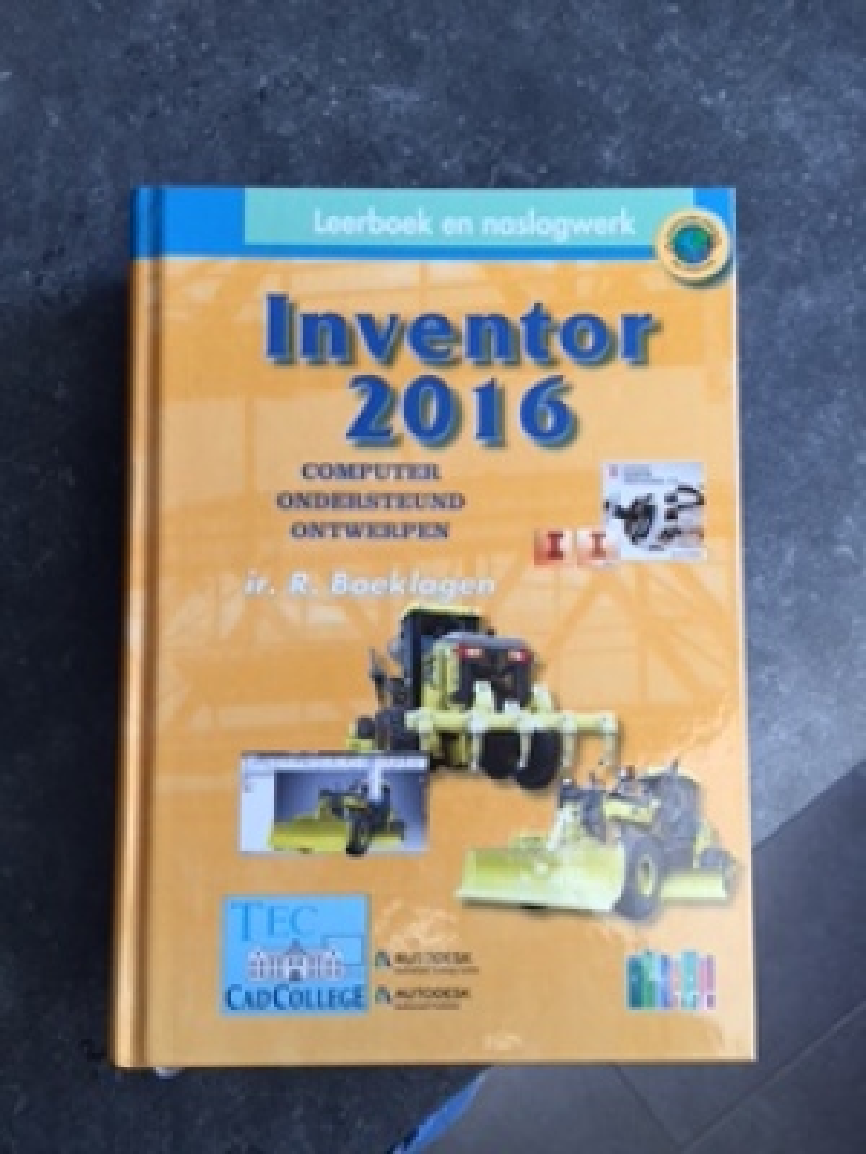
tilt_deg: -84.4
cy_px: 577
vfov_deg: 61.7
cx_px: 433
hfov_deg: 48.2
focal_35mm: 29
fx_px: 967
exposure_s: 1/50
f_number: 2.2
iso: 40
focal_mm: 4.15
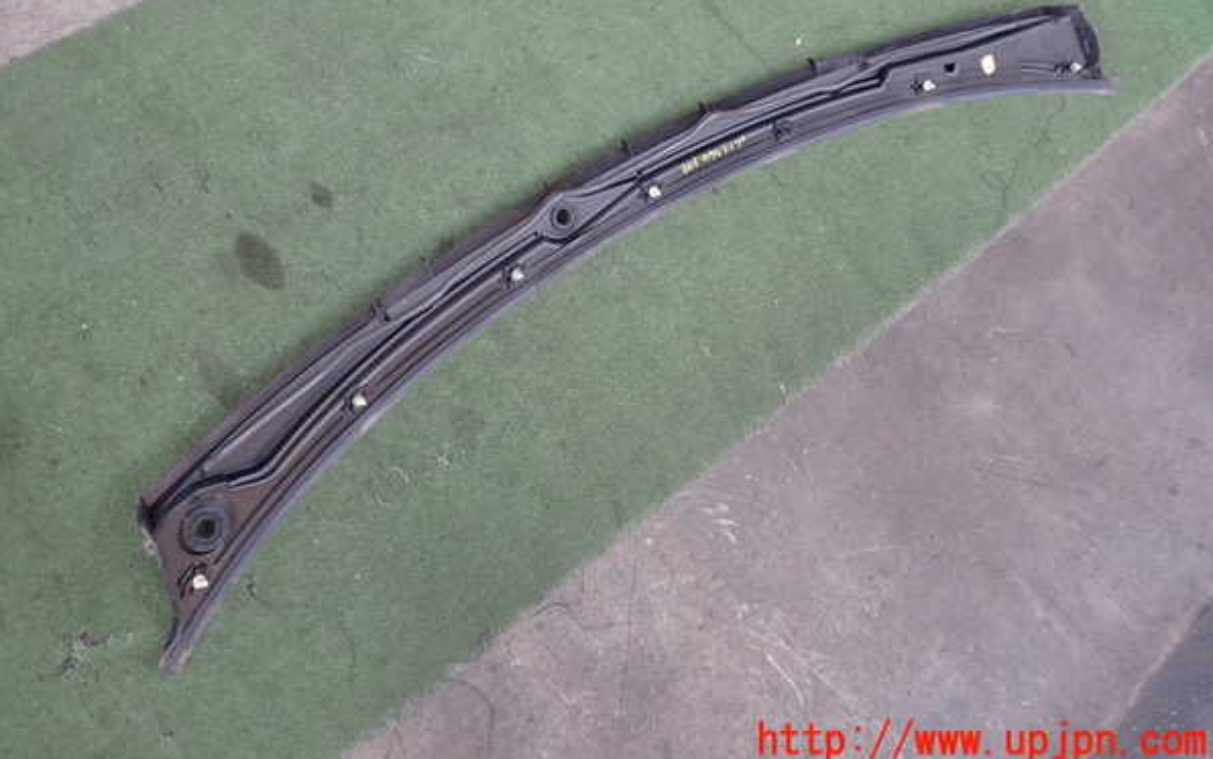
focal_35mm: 32
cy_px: 309
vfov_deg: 39.3
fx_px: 1058
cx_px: 606
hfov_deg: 59.6
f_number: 2.3
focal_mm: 5.4
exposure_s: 1/100
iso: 200
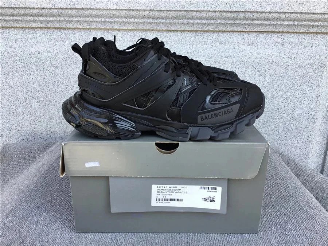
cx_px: 164
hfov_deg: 58.4
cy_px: 123
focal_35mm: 31
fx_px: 294
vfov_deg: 45.4
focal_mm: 3.3
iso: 25
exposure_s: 1/113
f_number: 2.4
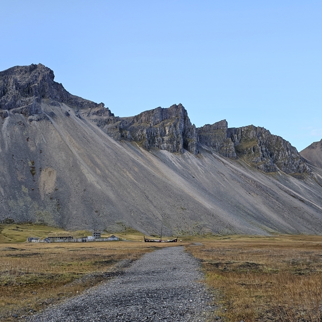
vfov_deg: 48.3
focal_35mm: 34
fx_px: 358
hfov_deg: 48.4
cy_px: 187
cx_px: 149
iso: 20
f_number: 1.7
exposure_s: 1/180
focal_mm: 6.3
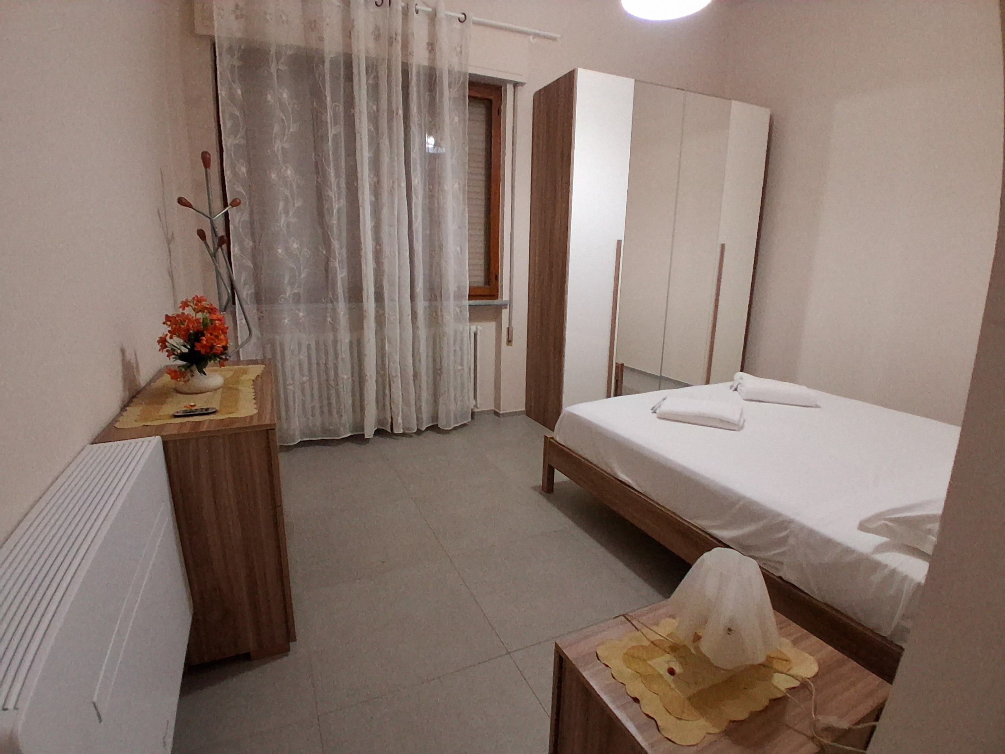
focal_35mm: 17
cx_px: 502
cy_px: 377
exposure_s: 1/33
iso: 400
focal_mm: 1.4
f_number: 2.2
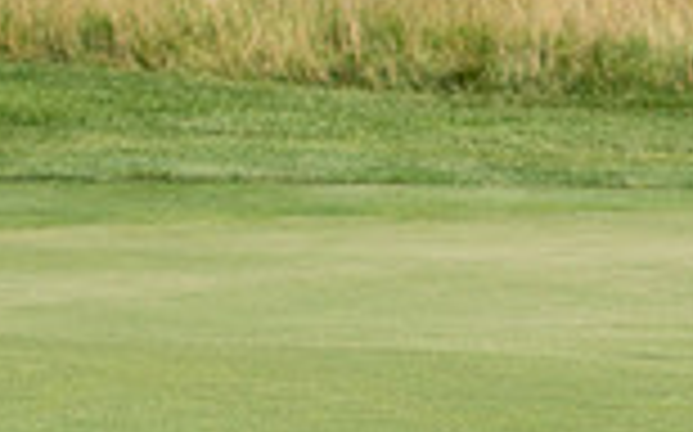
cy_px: 160
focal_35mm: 330
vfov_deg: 4.0
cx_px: 1161
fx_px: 6228
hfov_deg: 6.3
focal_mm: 86
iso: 250
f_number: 5
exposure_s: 1/2500
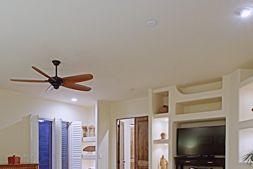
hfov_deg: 60.3
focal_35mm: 31
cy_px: 158
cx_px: 121
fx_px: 218
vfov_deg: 38.8
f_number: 13
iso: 1600
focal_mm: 10
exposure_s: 1/2.5
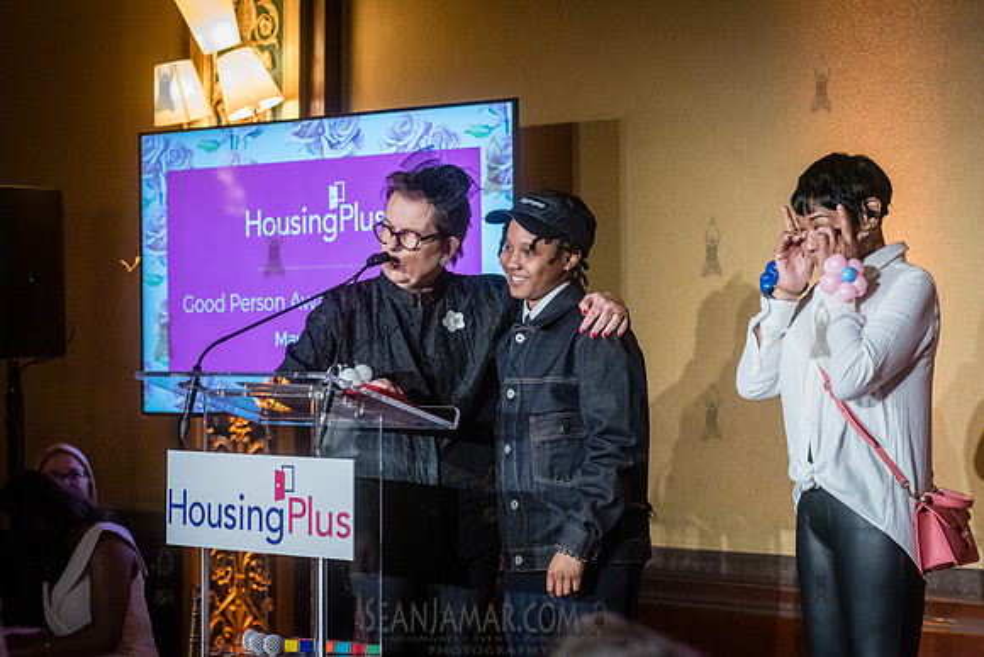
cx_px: 470
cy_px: 342
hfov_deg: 22.6
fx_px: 2460
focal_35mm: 90
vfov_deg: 15.2
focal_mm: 80
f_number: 4.5
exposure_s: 1/200
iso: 6400
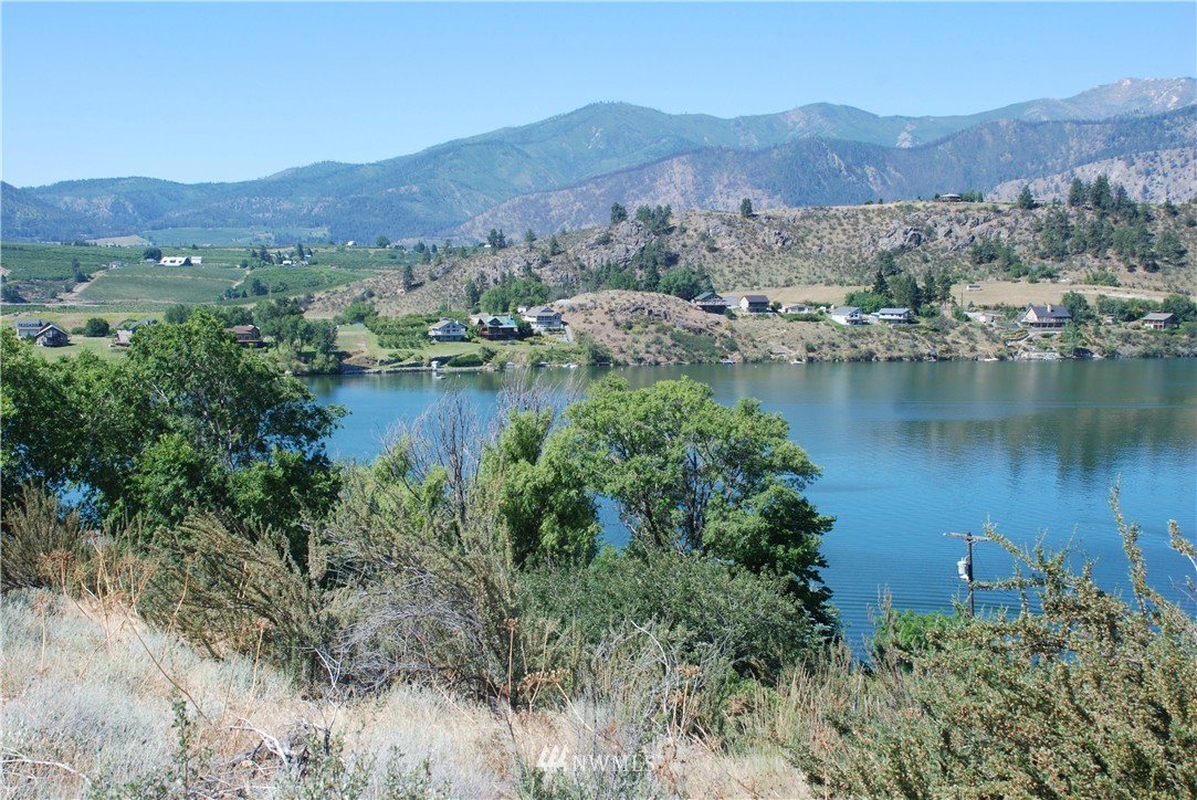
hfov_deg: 42.3
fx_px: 1547
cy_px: 400
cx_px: 598
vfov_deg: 29.0
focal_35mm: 46
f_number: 6.3
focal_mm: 31
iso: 200
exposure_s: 1/160
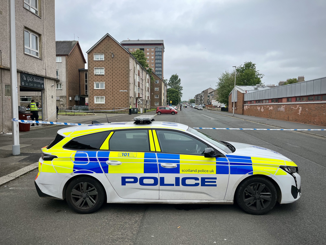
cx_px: 163
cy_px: 122
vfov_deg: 53.1
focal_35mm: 26
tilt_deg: -4.0
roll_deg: -0.2
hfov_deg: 67.3
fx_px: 245
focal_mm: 5.1
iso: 50
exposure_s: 1/1832
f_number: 1.6
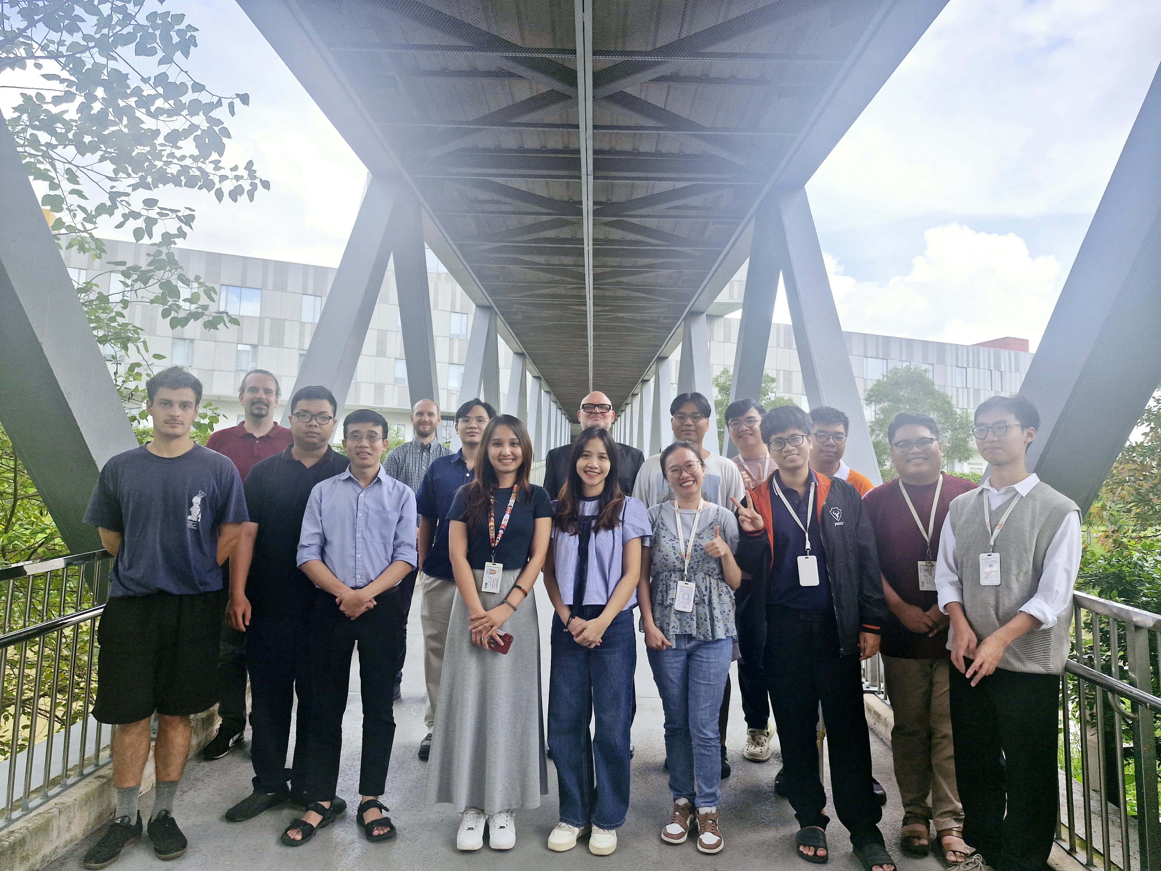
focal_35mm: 23
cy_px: 436
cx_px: 580
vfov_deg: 58.9
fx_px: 771
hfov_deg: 73.9
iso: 50
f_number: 1.8
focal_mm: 5.54
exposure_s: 1/769
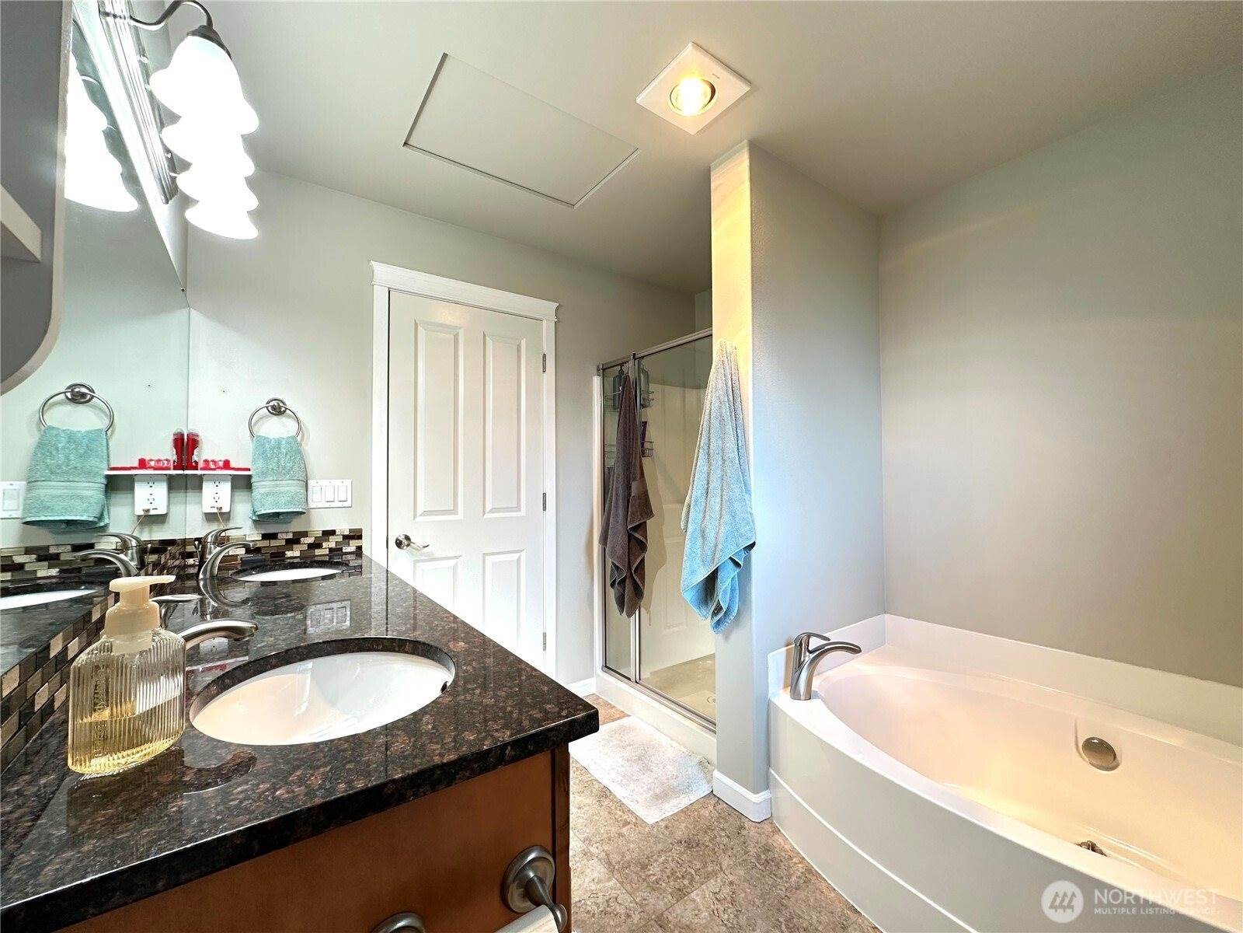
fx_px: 503
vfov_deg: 85.7
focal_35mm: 14
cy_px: 466
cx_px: 622
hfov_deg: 102.1
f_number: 2.2
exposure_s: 1/60
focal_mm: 2.22
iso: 200
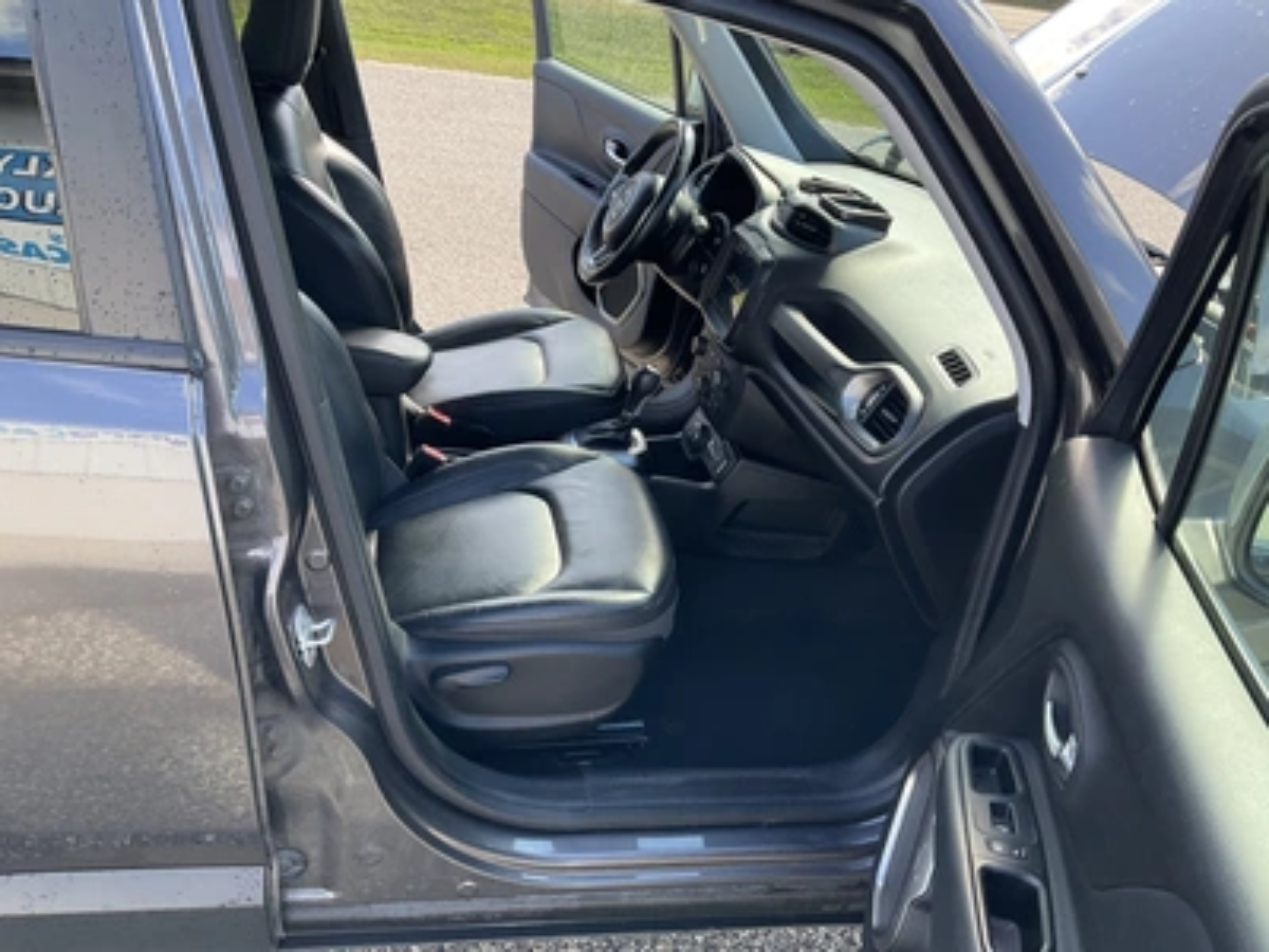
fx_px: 1063
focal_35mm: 29
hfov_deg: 61.7
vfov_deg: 48.2
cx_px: 634
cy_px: 476
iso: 32
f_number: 1.8
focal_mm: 3
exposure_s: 1/125
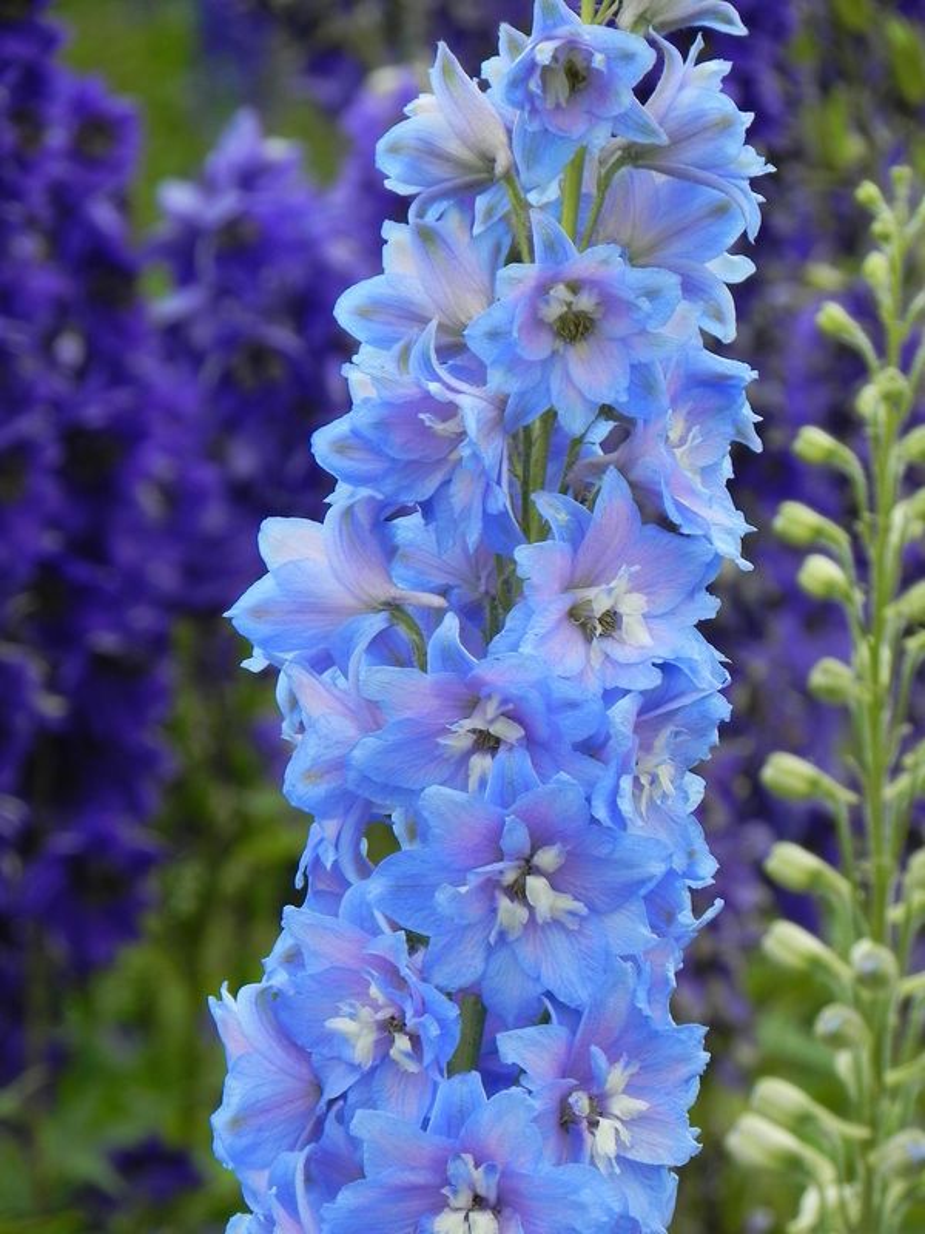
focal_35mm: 337
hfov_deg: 4.4
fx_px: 12007
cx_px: 462
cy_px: 617
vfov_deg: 5.9
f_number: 5.6
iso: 160
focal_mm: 59.9
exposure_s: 1/320
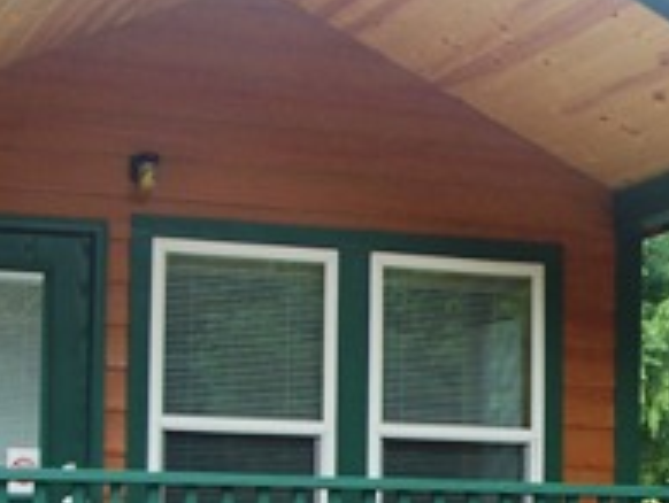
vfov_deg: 12.0
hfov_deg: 15.8
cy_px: 541
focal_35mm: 122
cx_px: 683
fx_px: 2361
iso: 64
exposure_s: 1/80
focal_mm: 7.8
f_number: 2.8
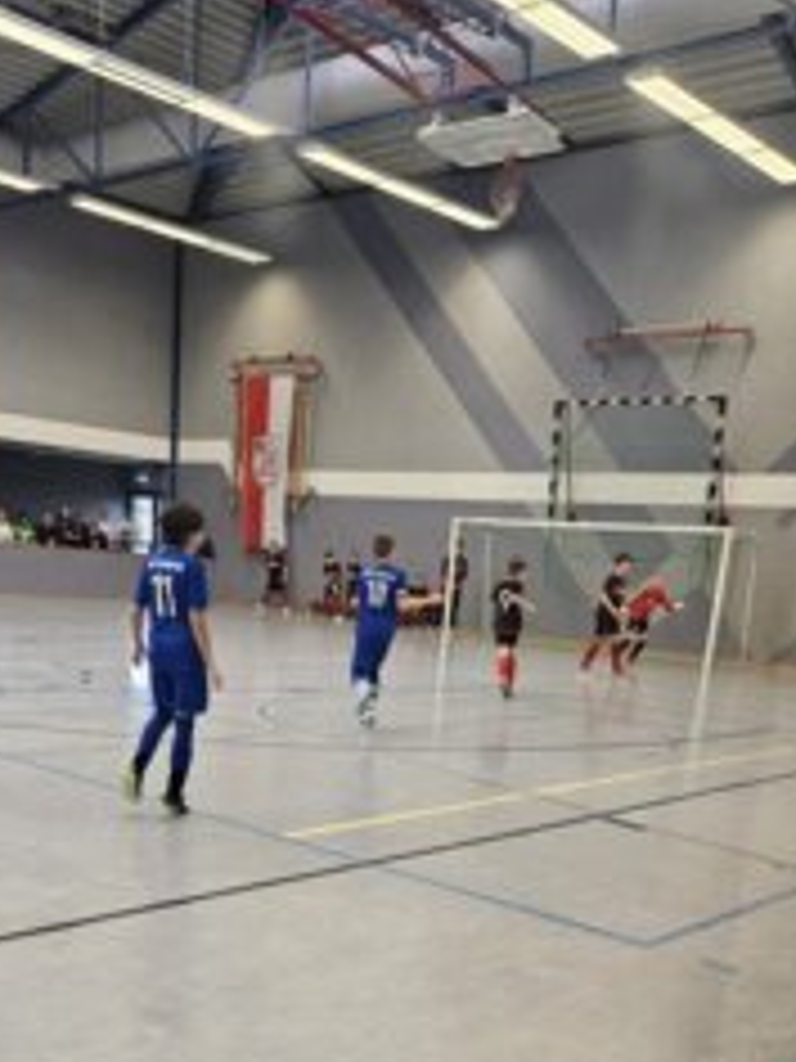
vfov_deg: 45.0
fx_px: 1196
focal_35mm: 39
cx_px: 351
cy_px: 878
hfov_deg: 36.8
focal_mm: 5.4
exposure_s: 1/100
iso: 160
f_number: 1.8
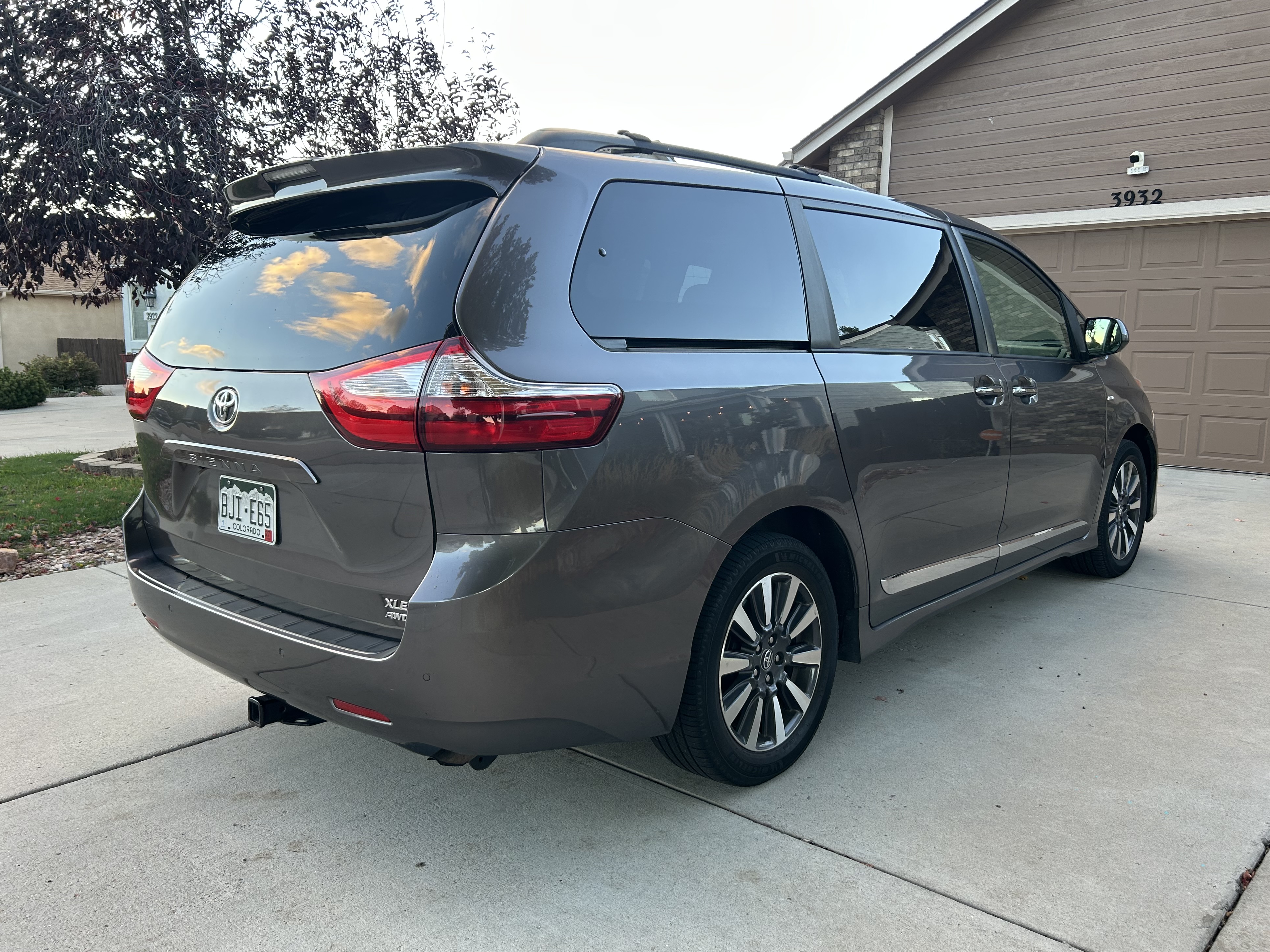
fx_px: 991
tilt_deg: -7.6
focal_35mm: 27
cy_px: 478
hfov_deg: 65.3
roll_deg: -0.5
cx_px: 656
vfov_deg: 51.4
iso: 64
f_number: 1.5
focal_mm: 5.7
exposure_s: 1/121
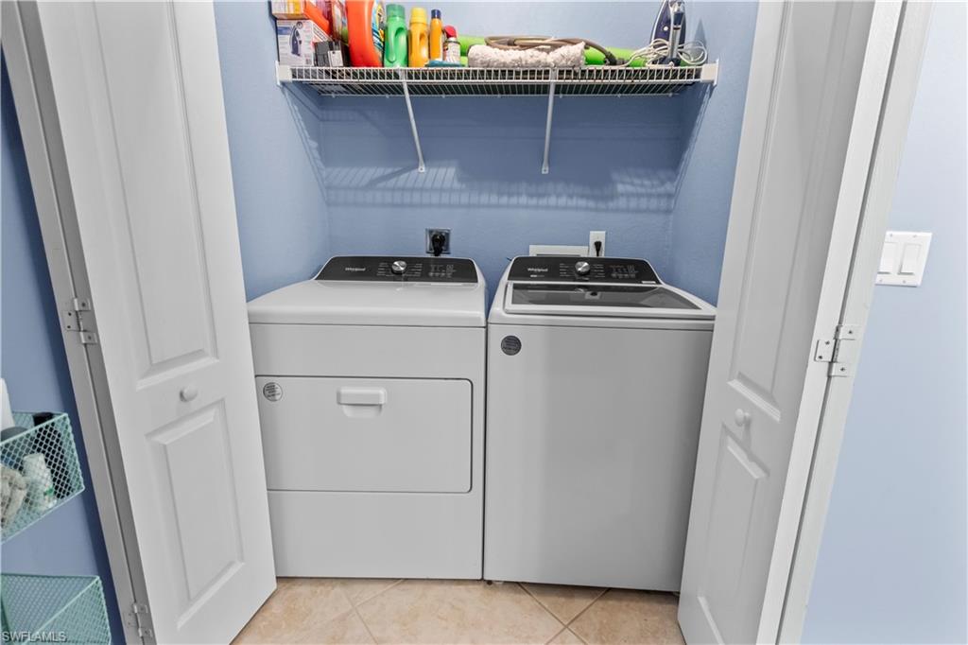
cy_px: 322
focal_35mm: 15
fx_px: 403
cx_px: 484
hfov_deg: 100.4
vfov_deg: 77.3
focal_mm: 10
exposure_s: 1/13
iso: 800
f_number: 4.5
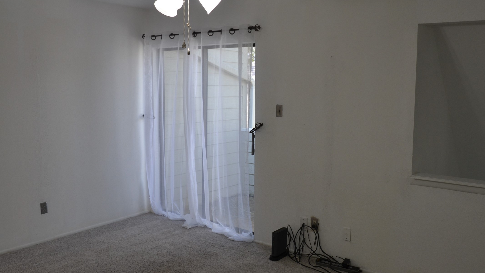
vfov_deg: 36.7
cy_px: 144
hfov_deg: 61.0
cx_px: 243
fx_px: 412
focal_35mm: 32
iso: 400
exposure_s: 1/80
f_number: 4.5
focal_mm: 20
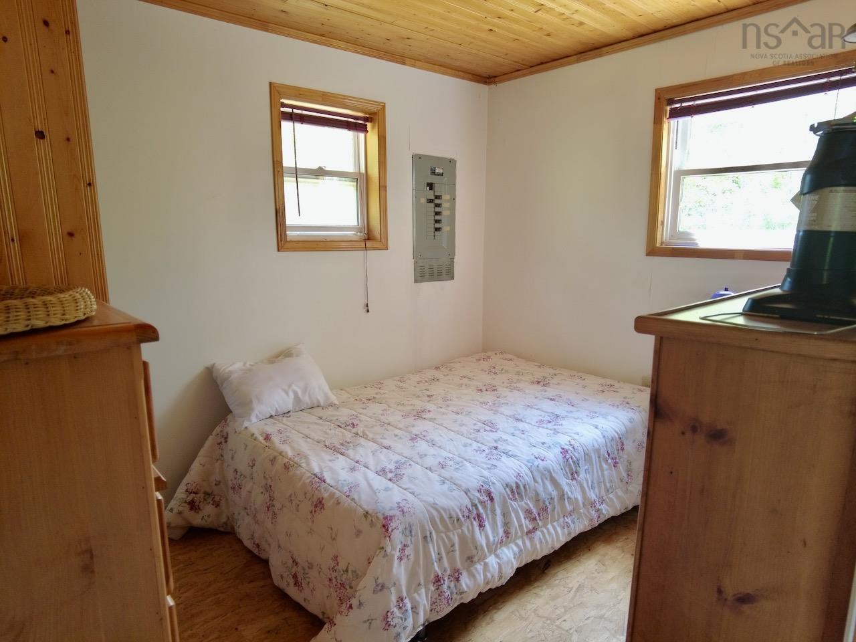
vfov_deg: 66.0
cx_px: 428
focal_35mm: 20
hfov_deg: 81.7
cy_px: 321
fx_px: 495
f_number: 1.8
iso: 100
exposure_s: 1/15
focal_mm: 4.4
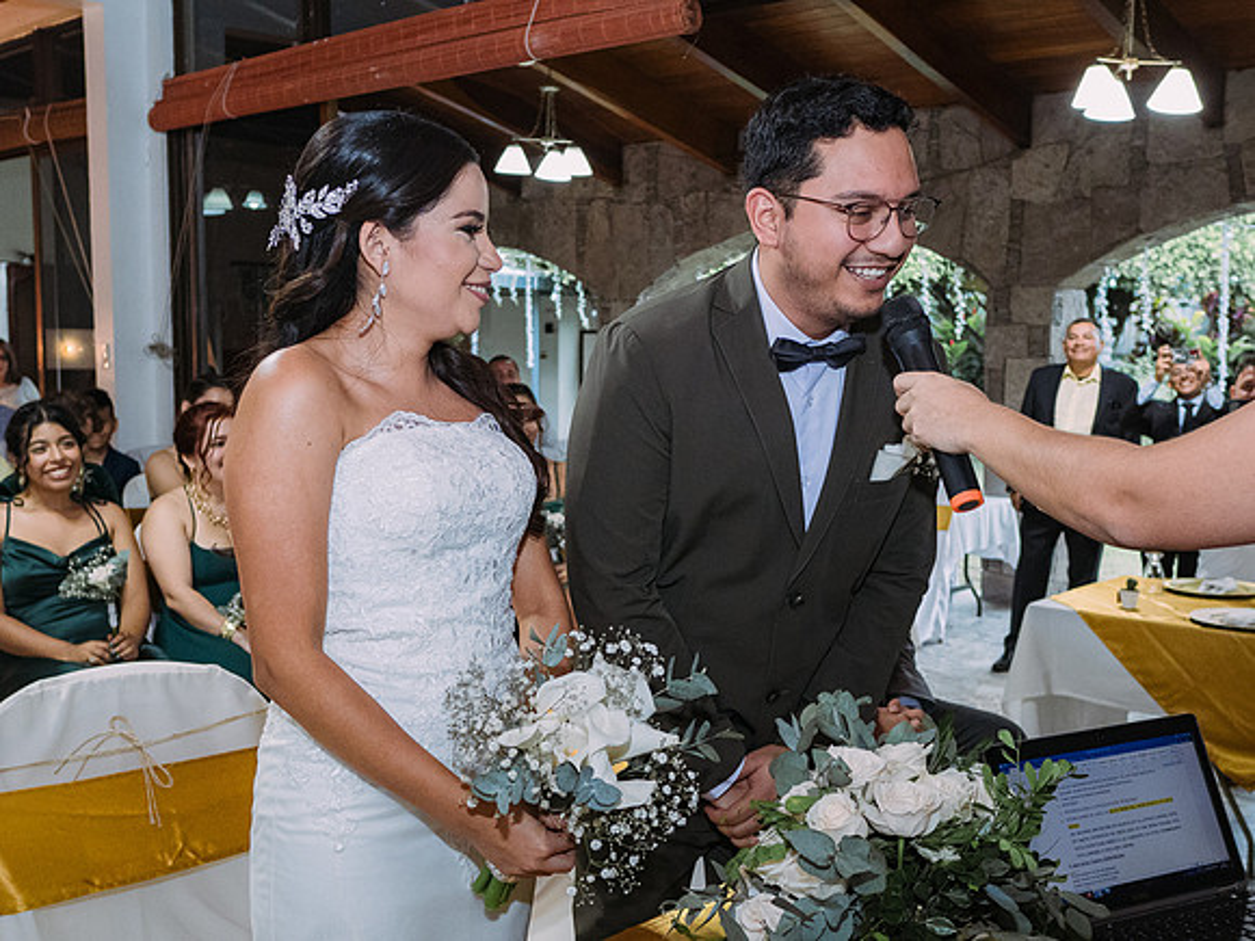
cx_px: 646
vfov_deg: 37.2
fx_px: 1398
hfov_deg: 48.3
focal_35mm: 39
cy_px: 477
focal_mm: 15
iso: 2500
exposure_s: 1/160
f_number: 2.8
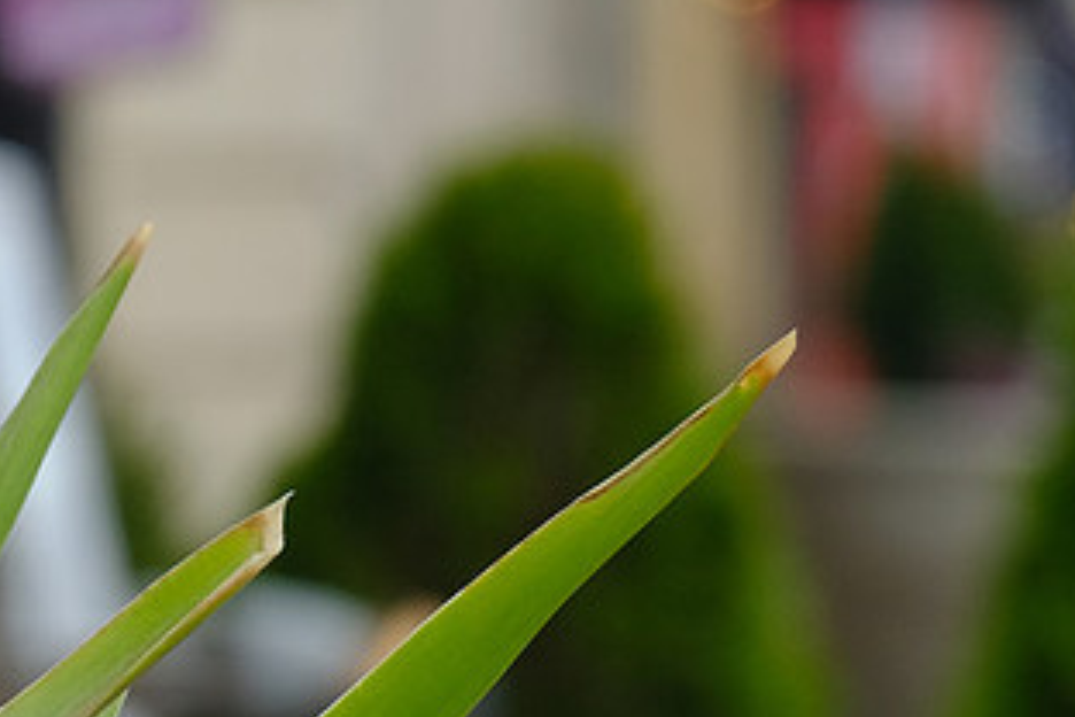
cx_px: -231
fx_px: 27261
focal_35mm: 913
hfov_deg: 2.3
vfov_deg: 1.5
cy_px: 1189
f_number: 8
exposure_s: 1/200
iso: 400
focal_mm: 172.4
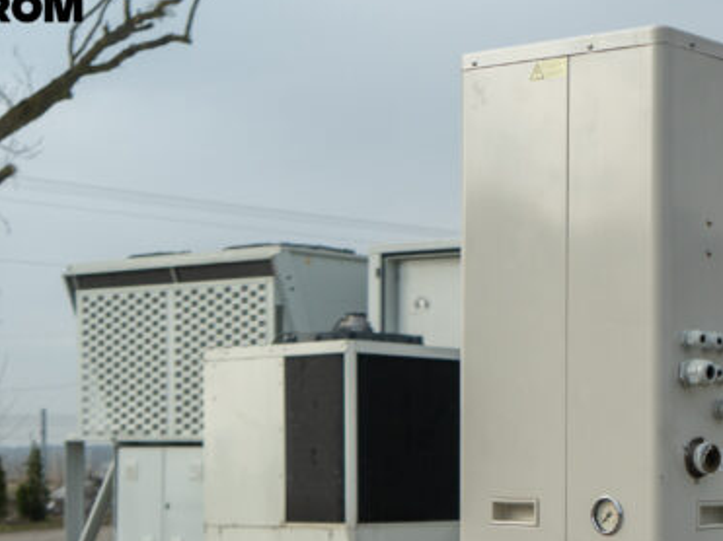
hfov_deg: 21.6
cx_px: 824
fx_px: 1775
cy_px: 559
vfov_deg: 16.9
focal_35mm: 85
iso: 320
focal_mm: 32
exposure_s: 1/500
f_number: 4
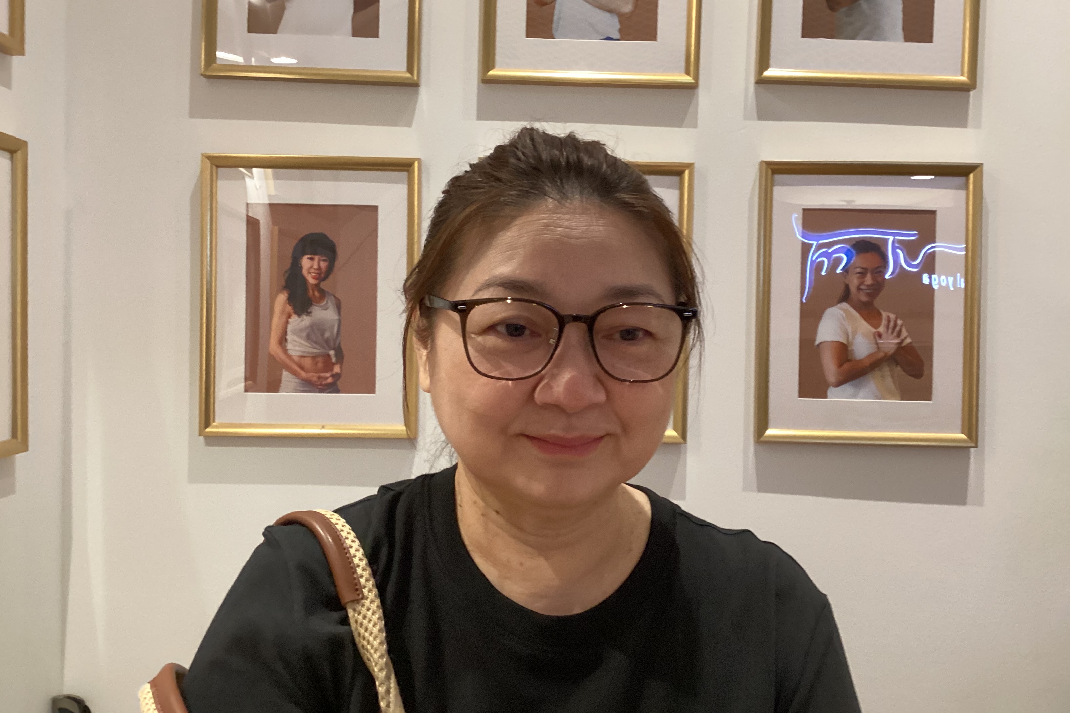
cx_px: 534
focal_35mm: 33
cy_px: 332
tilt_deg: -0.5
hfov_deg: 57.2
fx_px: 981
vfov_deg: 39.9
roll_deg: -0.6
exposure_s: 1/30
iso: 320
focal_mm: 3.3
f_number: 2.4
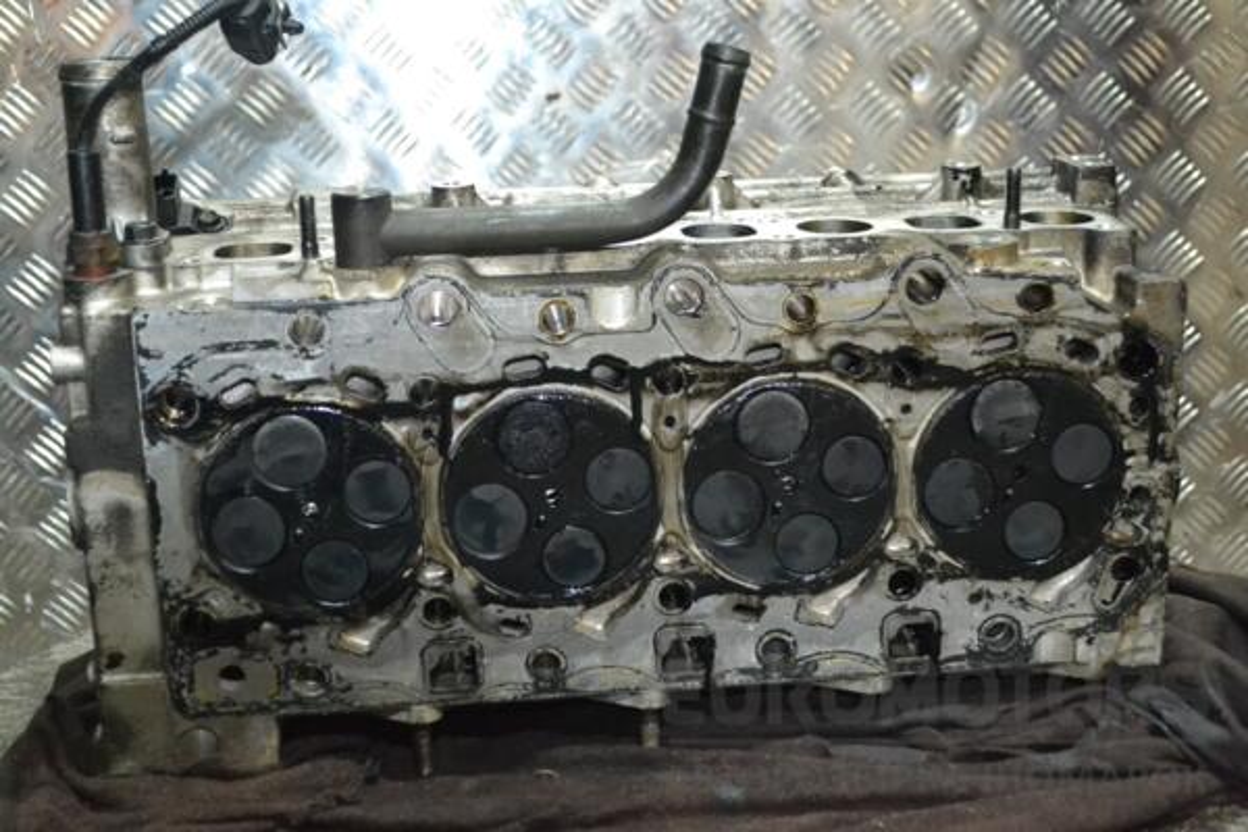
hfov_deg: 38.9
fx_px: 1768
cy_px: 416
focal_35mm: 51
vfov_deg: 26.5
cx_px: 624
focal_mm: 34
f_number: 5
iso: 2800
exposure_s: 1/60
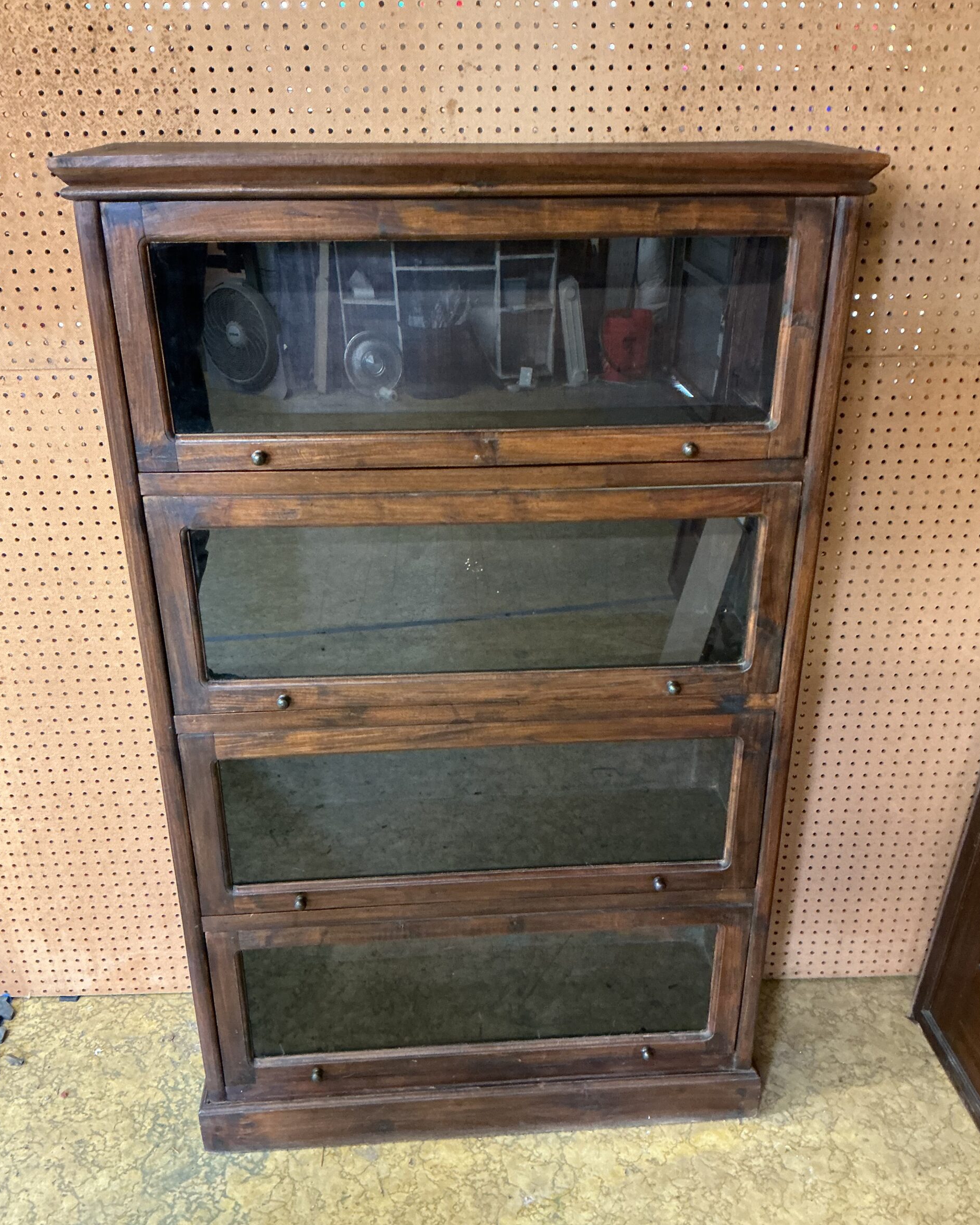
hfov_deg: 47.1
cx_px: 493
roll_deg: +1.9
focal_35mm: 31
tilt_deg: -26.1
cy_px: 625
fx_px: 1124
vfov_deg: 57.2
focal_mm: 3
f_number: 1.8
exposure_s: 1/40
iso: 250
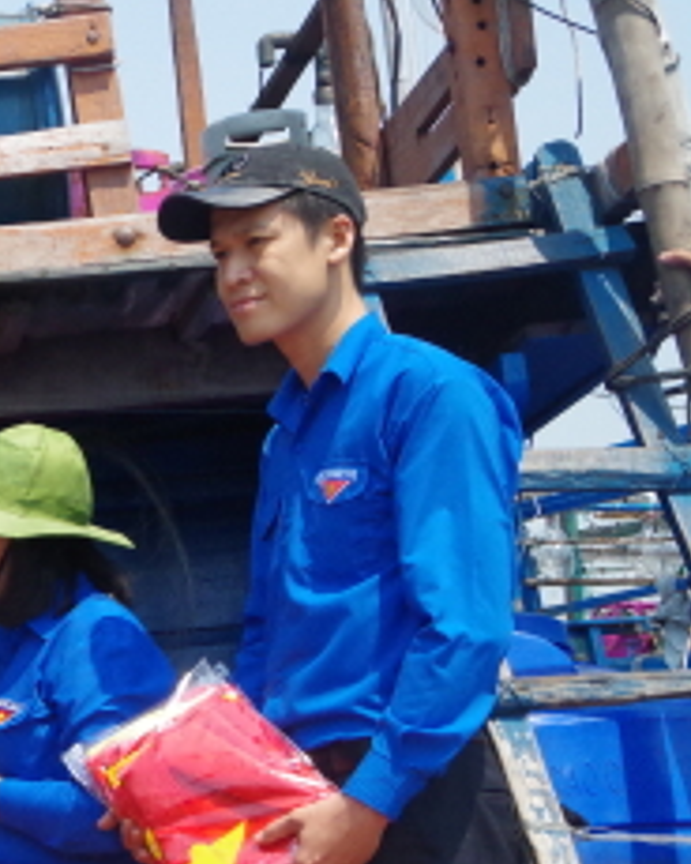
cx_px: -338
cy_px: 530
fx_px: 2633
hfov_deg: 14.0
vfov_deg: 18.6
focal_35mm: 103
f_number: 11
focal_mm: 31
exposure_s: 1/1600
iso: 2500
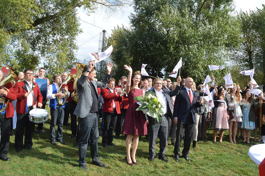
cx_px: 132
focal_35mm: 27
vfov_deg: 47.8
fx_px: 199
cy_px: 88
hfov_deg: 67.4
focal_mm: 18
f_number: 11
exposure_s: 1/500
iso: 800
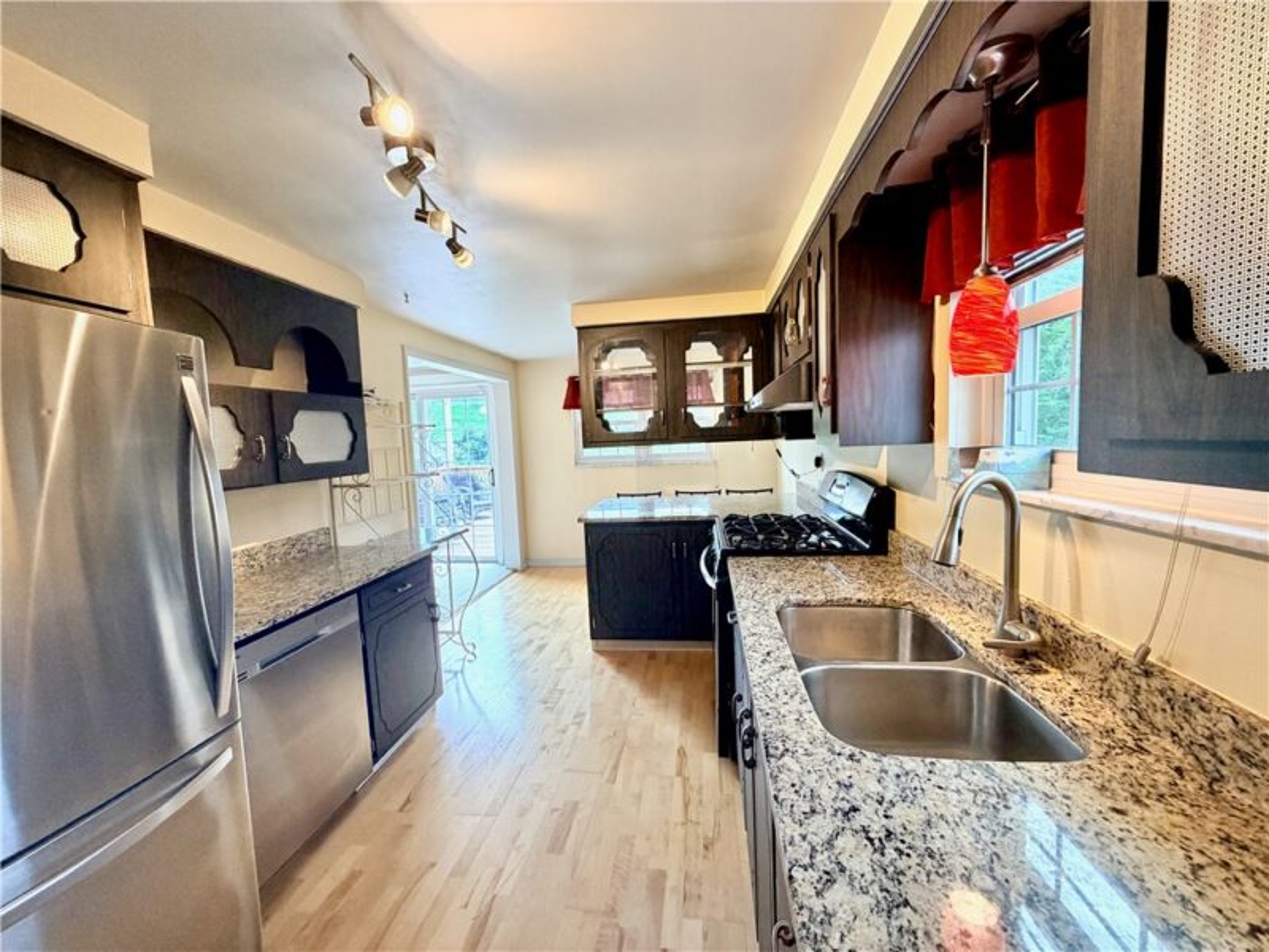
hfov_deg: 102.1
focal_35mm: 14
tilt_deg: -5.4
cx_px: 634
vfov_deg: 85.7
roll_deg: +2.7
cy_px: 476
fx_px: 513
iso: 250
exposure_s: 1/120
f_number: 2.2
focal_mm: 2.22
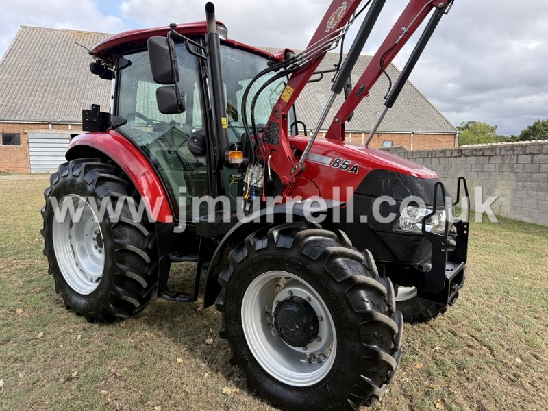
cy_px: 206
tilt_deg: -6.0
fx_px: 380
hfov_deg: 71.6
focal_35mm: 24
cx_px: 274
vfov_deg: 56.8
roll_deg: +0.2
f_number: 1.78
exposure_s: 1/1314
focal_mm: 6.76
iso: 100
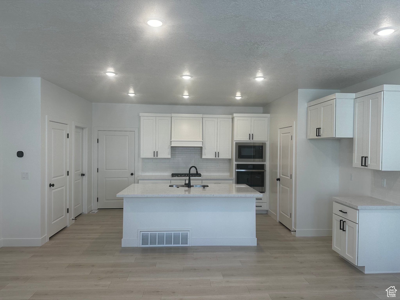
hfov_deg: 71.6
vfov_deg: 56.8
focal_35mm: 24
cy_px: 150
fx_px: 277
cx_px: 200
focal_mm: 6.86
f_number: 1.78
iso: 64
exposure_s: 1/151
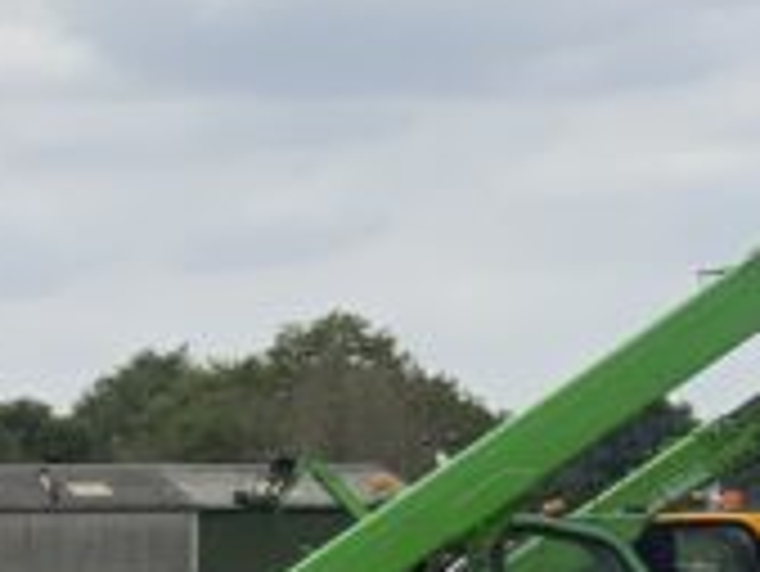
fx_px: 3867
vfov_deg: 8.4
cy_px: 694
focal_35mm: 176
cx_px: -895
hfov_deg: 10.1
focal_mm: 3
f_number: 1.8
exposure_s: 1/2227
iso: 16
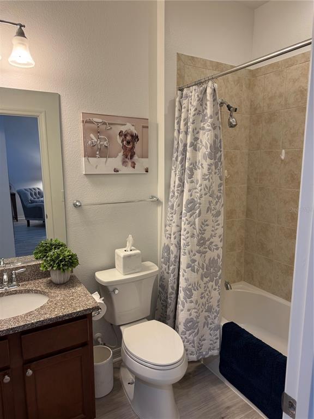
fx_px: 290
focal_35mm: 24
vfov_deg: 71.6
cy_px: 210
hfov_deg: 56.8
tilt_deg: -8.6
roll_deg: +0.7
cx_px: 157
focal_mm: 6.76
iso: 80
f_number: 1.78
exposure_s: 1/120
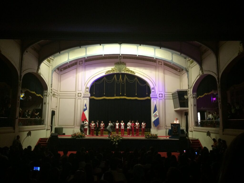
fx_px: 204
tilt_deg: +8.6
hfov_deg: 61.7
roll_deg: +0.6
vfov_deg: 48.2
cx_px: 122
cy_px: 92
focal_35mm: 29
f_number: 2.2
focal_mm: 4.15
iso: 250
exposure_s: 1/30
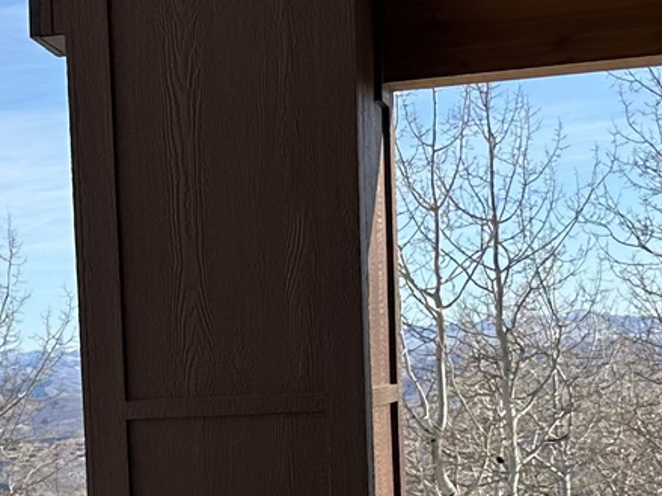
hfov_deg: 17.0
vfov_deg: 13.0
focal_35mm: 112
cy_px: 549
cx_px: -59
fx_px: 2141
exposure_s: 1/2732
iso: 80
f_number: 1.78
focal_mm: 6.86
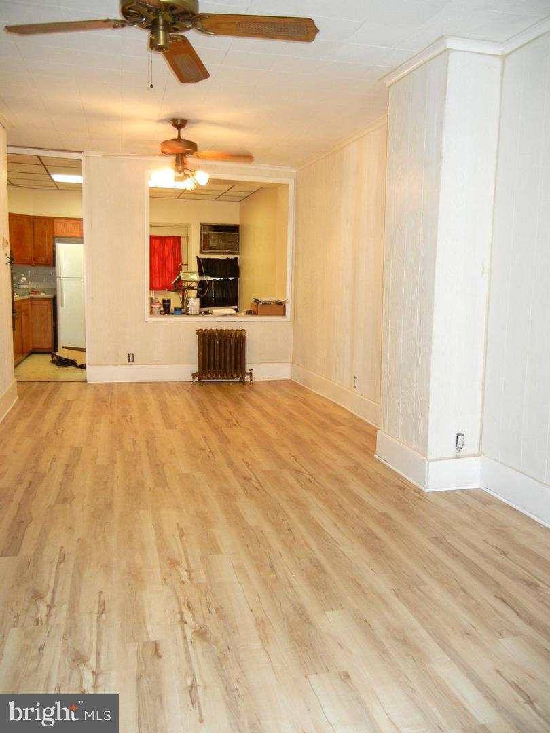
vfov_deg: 60.0
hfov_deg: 46.8
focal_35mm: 30
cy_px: 366
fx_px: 636
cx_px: 275
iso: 255
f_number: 3.5
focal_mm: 5.4
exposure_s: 1/30
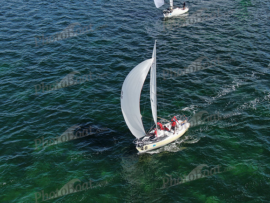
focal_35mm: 48
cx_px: 135
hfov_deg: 39.7
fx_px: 374
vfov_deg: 30.3
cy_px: 102
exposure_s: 1/640
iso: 100
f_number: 3.8
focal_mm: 8.6
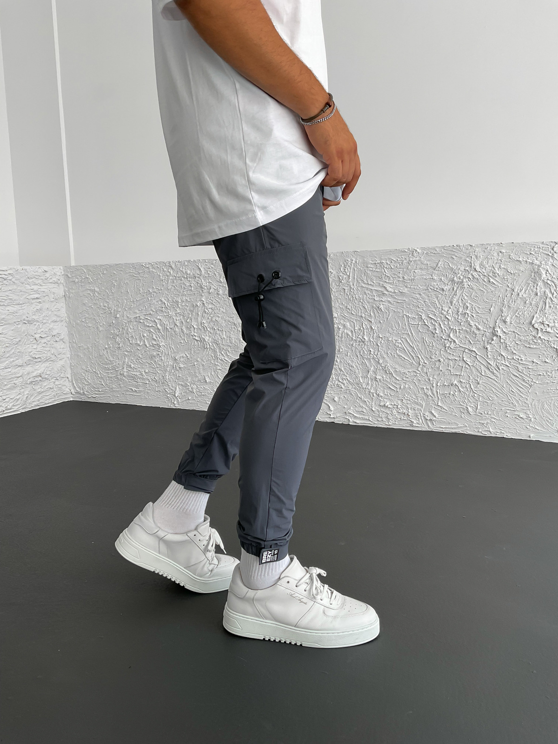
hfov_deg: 48.2
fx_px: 623
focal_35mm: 29
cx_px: 279
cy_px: 372
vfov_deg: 61.7
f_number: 1.8
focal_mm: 3
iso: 25
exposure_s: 1/120
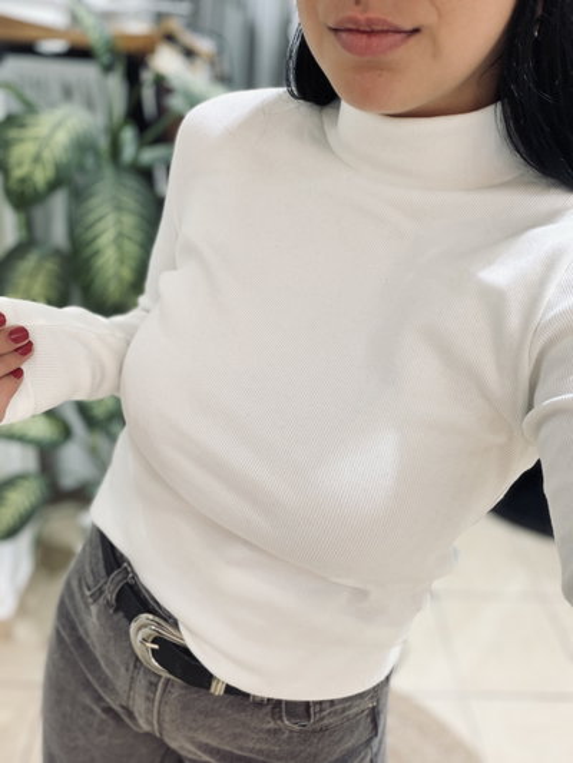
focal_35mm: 30
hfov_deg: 46.8
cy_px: 382
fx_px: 662
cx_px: 286
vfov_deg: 60.0
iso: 64
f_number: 1.9
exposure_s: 1/50
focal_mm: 2.71
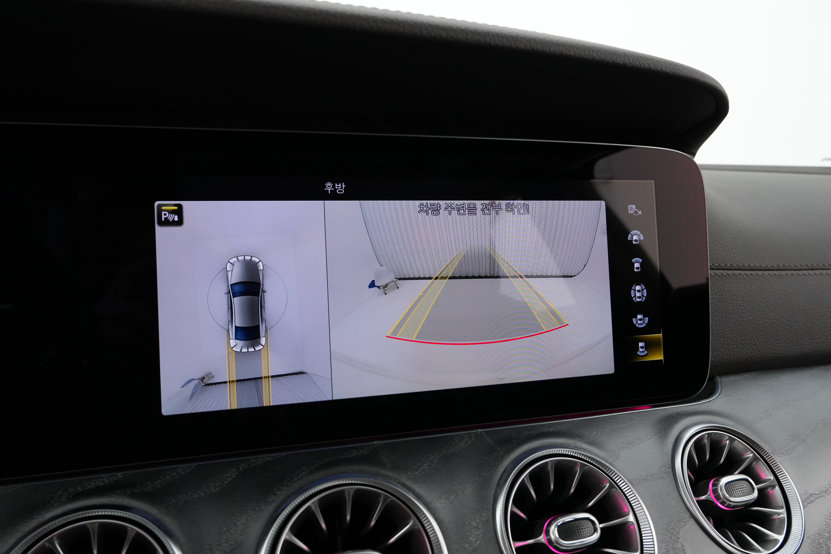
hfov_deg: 67.4
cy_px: 277
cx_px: 416
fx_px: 623
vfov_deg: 47.9
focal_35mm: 27
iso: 1000
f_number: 7.1
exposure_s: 1/50
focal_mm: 18
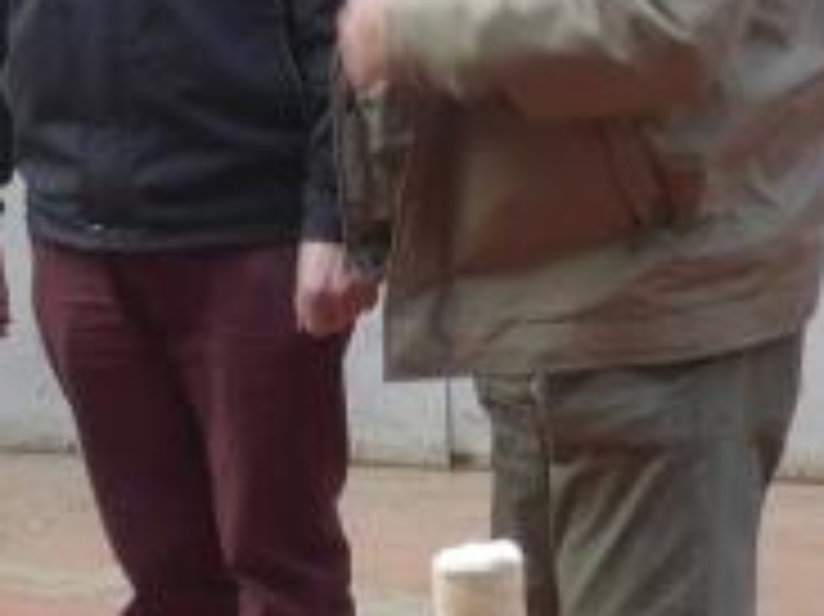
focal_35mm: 162
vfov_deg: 9.1
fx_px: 3854
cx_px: -122
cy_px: 692
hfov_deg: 12.0
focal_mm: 6
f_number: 2
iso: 160
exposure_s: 1/60
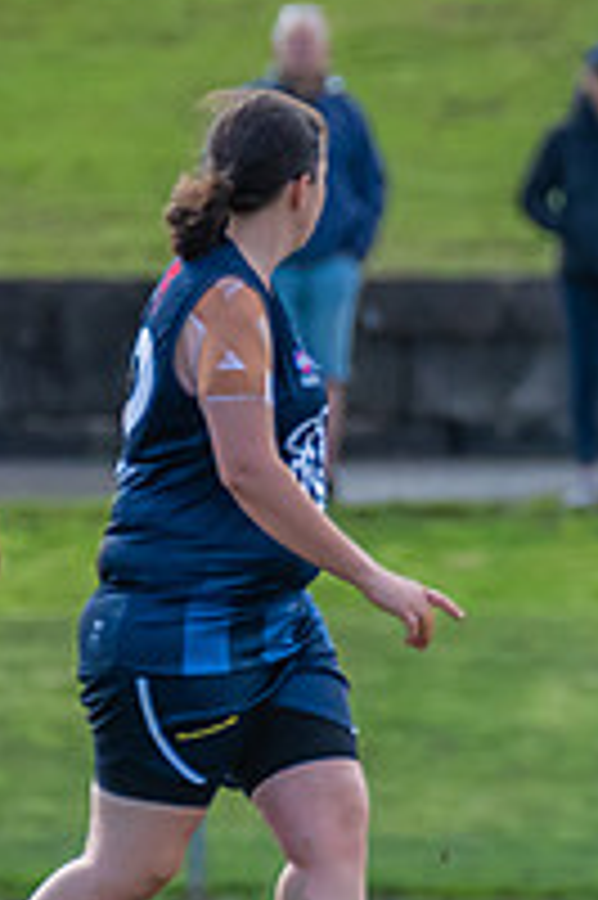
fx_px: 47096
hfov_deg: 0.7
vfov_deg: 1.1
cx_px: 796
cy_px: 564
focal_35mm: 1887
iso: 1250
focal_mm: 420
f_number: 6
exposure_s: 1/1600
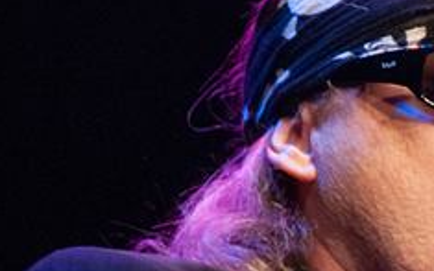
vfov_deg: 4.7
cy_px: 302
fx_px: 3324
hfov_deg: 7.4
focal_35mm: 281
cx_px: 539
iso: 800
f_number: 4.5
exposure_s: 1/60
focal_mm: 60
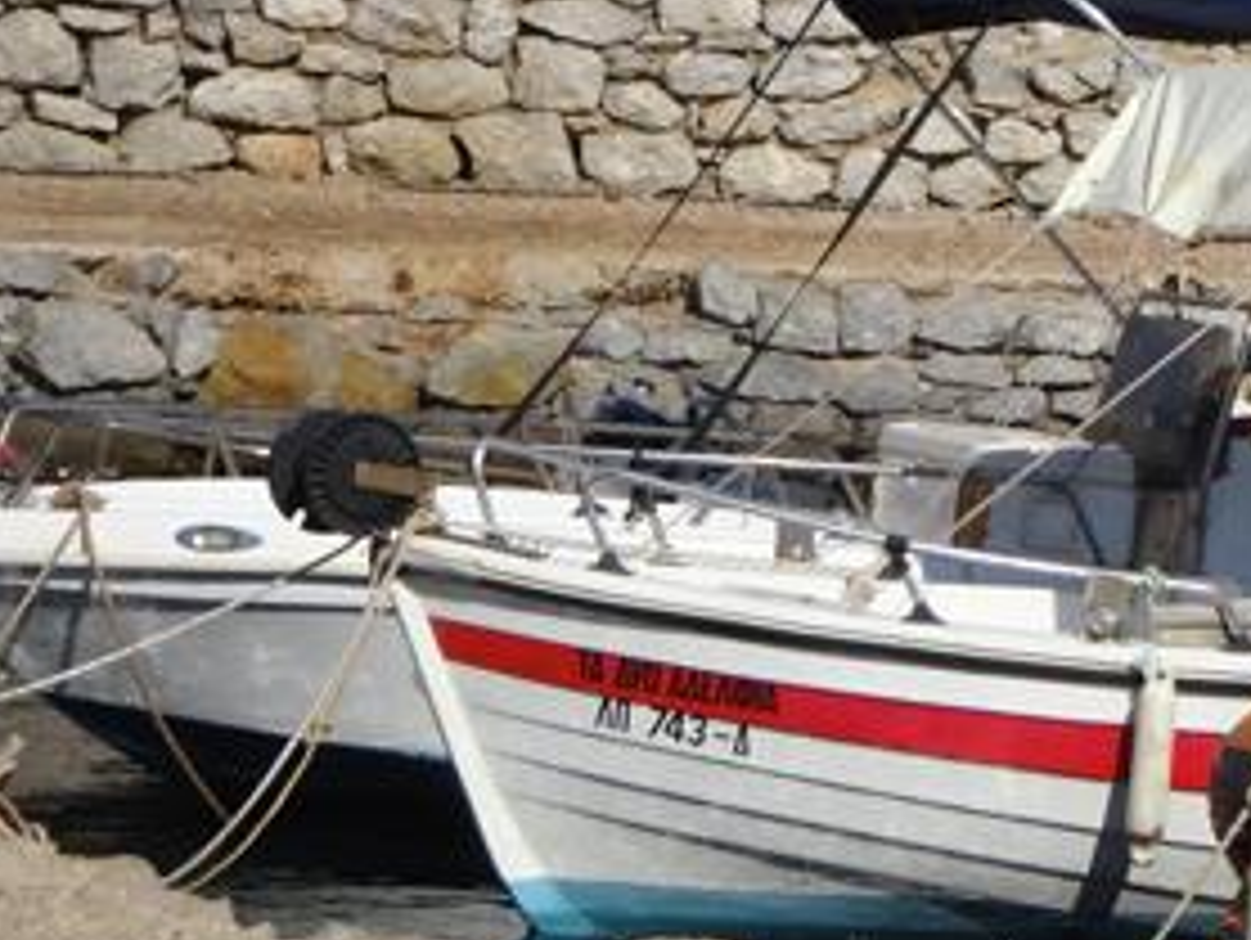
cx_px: 1710
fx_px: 13202
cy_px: -22
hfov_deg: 5.4
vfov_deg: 4.1
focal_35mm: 365
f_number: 5.6
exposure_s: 1/800
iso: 80
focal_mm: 21.66
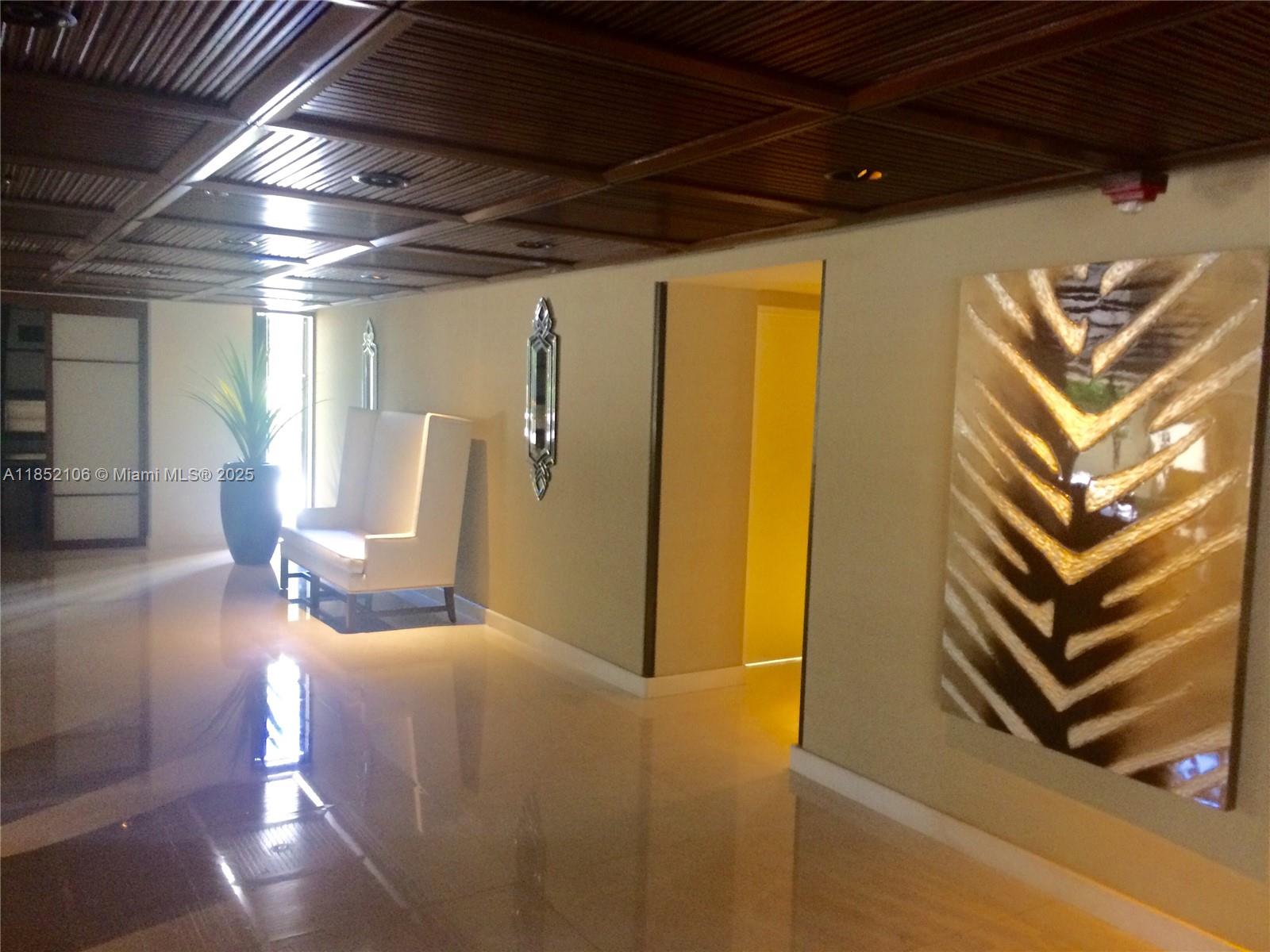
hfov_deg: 61.7
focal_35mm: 29
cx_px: 635
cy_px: 476
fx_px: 1064
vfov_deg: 48.2
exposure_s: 1/30
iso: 250
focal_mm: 4.15
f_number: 2.2
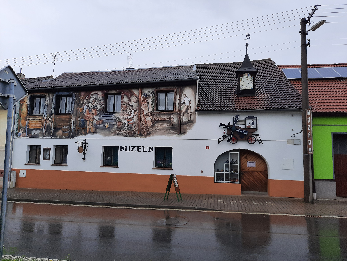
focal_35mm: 25
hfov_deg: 69.4
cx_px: 174
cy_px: 130
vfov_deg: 54.9
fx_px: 251
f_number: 2
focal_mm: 4.6
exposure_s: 1/310
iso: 32
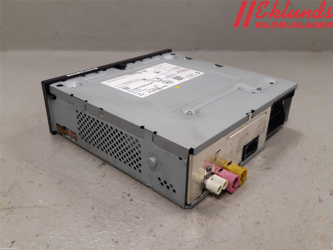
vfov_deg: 53.1
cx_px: 166
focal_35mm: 26
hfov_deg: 67.3
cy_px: 125
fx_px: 250
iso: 100
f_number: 1.7
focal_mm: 3.93
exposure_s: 1/50
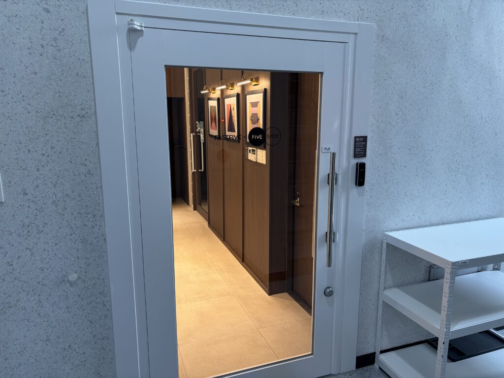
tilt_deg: -10.9
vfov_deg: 53.1
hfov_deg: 67.3
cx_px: 252
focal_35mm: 26
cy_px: 189
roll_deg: -0.2
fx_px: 379
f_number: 1.6
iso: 100
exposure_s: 1/60
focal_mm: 5.96
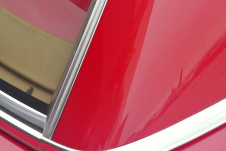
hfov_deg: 26.3
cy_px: 5
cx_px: 57
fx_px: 477
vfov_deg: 17.6
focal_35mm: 76
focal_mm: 28
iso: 320
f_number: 7.1
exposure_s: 1/50
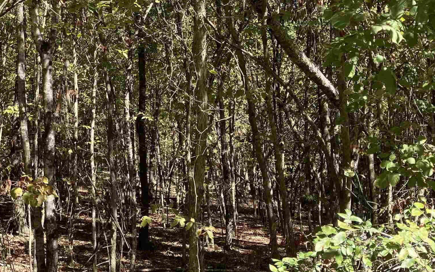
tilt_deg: +12.0
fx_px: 711
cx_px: 107
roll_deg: +4.8
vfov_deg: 21.6
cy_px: 113
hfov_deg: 33.3
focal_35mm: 60
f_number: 1.8
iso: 32
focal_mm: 3.99
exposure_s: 1/317
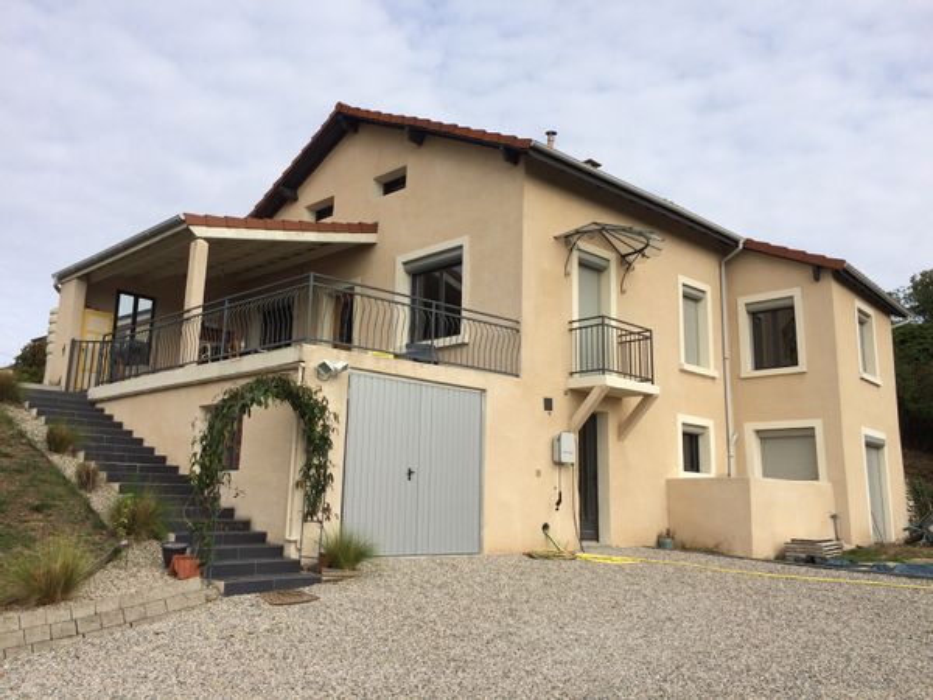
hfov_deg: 61.7
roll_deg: -1.8
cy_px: 350
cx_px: 466
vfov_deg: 48.2
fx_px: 782
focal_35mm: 29
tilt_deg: +11.4
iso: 32
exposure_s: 1/1953
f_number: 2.2
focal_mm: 4.15
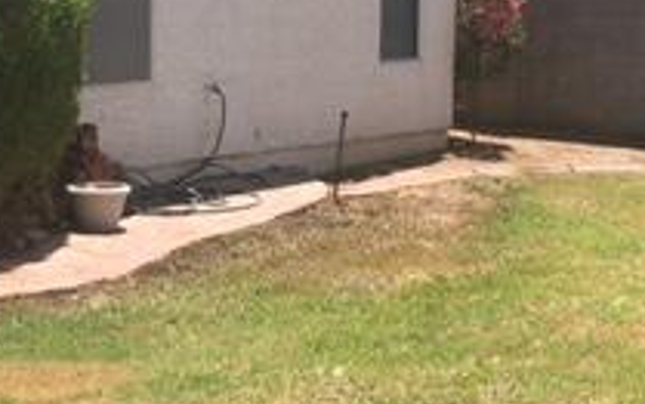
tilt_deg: -8.2
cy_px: 200
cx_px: 250
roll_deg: -0.2
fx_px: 1654
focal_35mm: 94
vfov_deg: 13.9
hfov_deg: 22.0
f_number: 2.2
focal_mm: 4.15
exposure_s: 1/1202
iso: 25
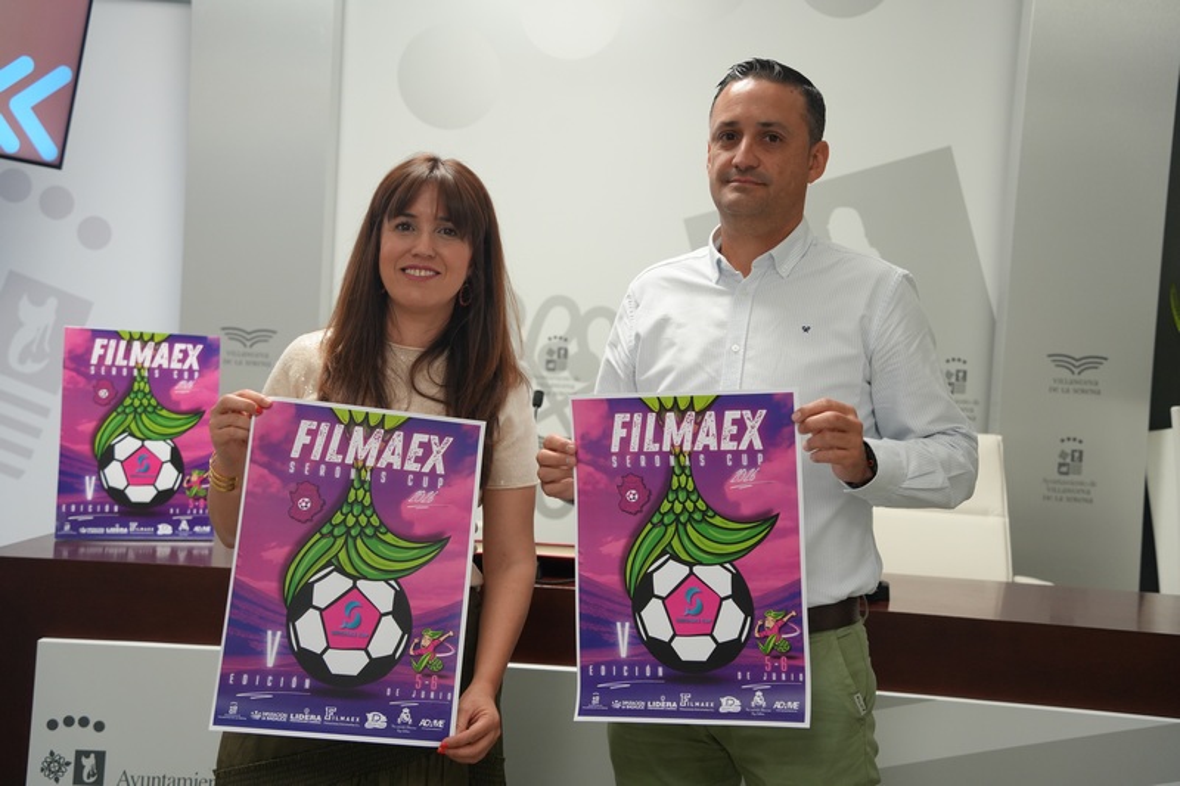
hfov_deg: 44.5
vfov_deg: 30.5
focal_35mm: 44
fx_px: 1442
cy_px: 393
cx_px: 590
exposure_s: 1/160
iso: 1600
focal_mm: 44
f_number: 4
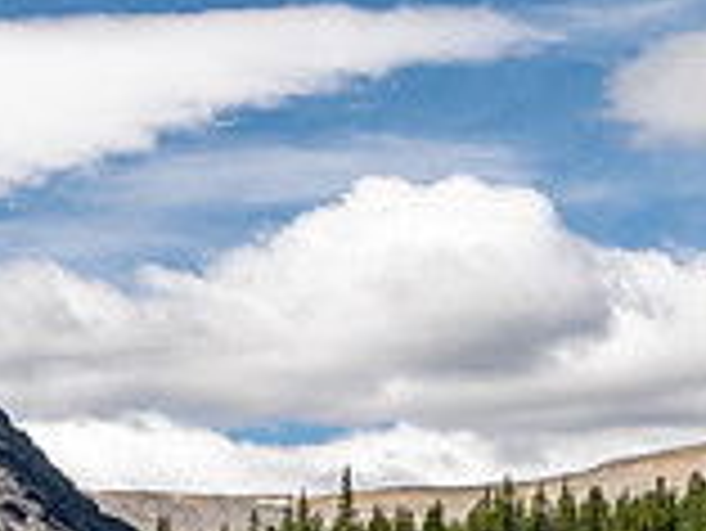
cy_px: 722
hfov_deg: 12.6
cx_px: -360
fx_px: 3021
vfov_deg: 9.8
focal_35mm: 148
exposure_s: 1/160
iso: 200
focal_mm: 20
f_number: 8
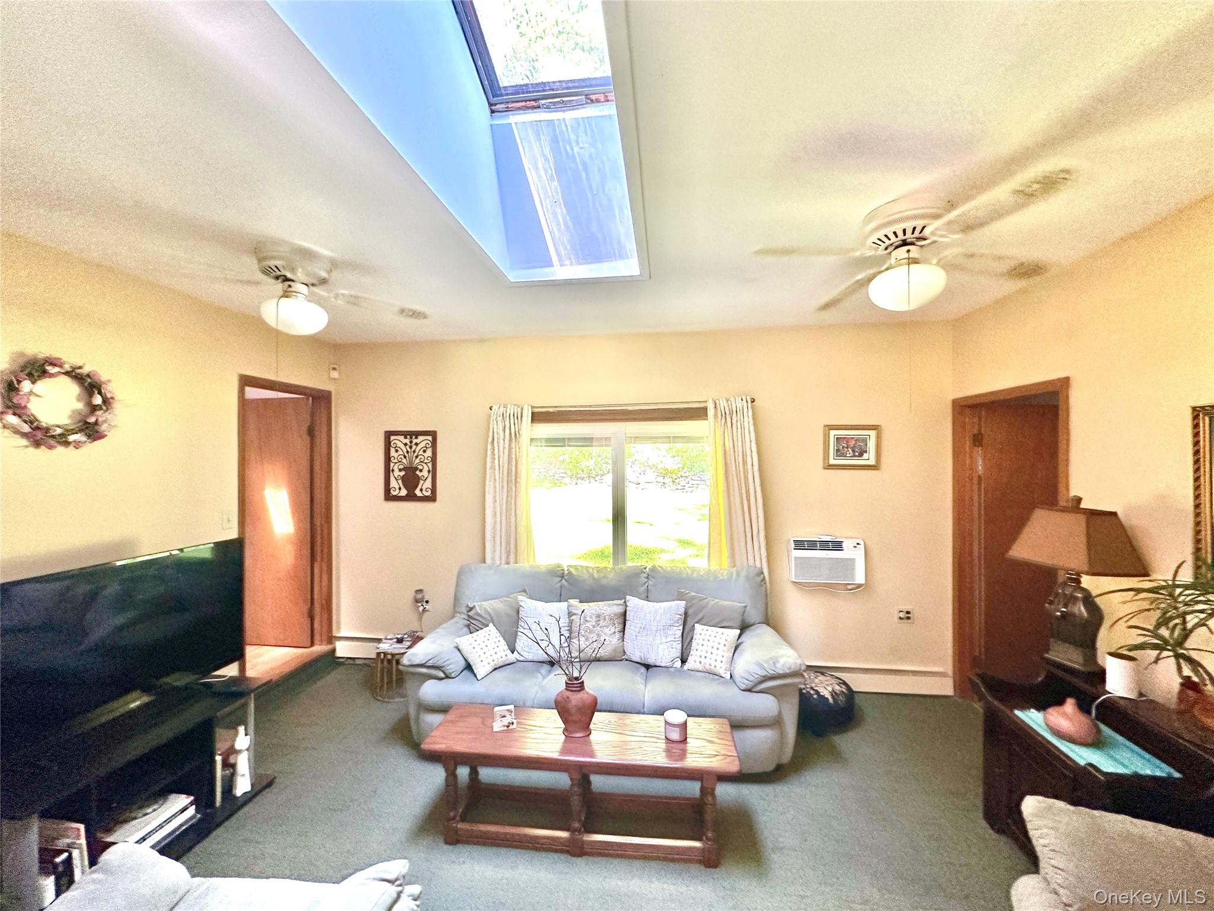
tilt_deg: -0.3
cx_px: 607
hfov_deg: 102.1
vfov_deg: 85.7
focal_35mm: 14
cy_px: 456
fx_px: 491
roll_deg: +0.0
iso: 320
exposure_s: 1/79
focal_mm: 2.22
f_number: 2.2
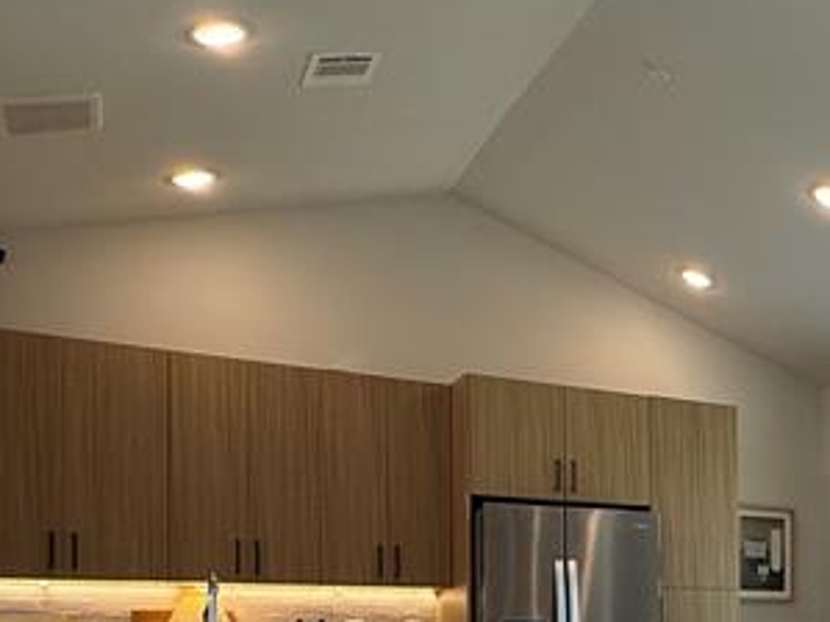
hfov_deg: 33.6
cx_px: 949
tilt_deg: +1.0
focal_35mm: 48
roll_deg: +0.3
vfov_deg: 28.3
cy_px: 630
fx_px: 1150
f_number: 2.2
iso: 100
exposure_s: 1/120
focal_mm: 2.22
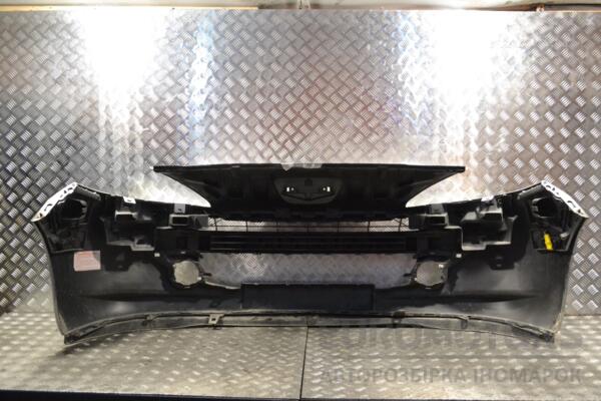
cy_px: 200
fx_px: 601
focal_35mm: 36
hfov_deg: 53.1
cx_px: 300
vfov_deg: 36.9
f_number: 7.1
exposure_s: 1/200
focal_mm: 24
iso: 3200
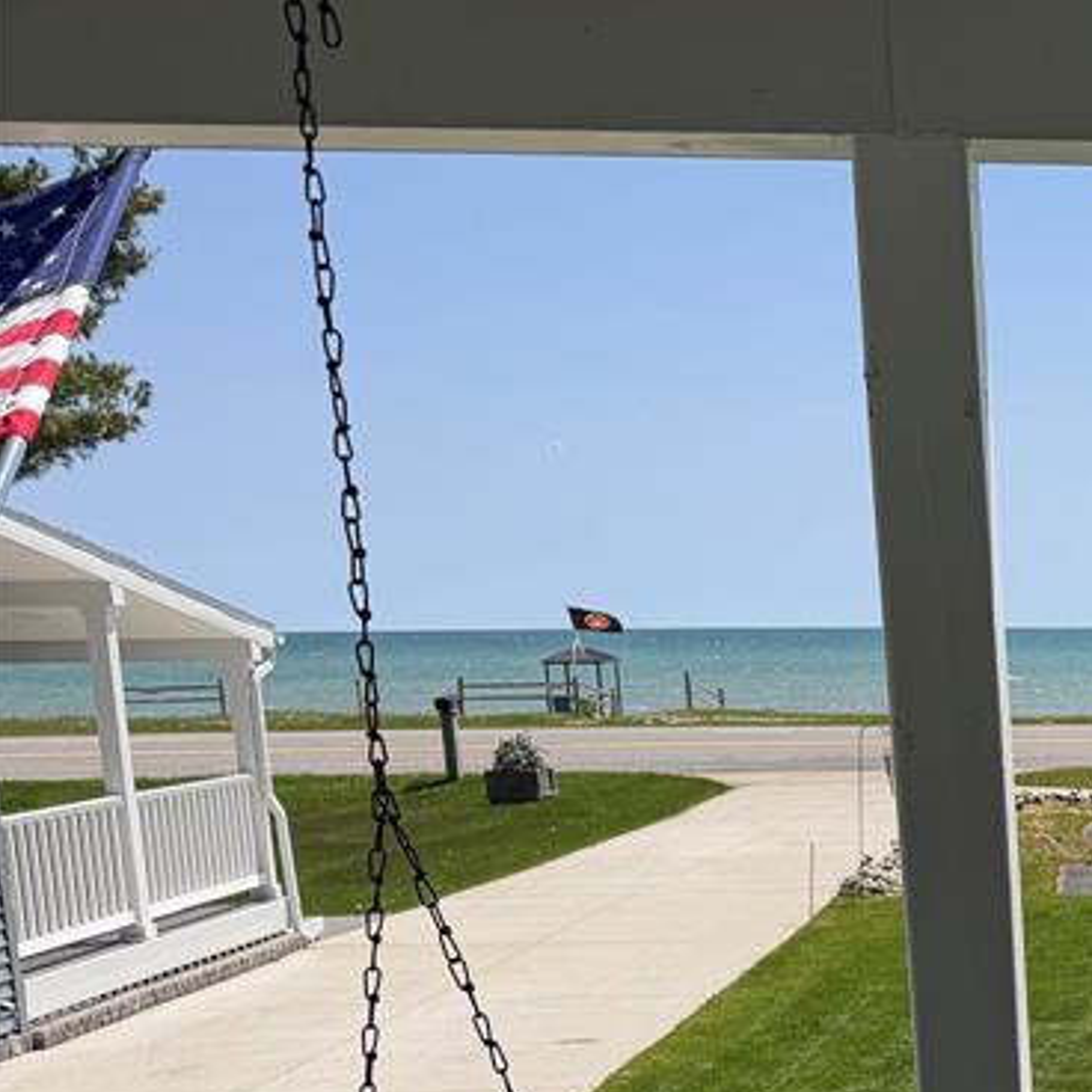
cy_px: 1015
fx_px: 2106
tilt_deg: -10.3
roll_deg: +0.6
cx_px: 1510
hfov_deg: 24.4
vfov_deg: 27.8
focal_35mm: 59
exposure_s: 1/7353
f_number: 1.78
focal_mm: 6.76
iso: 80
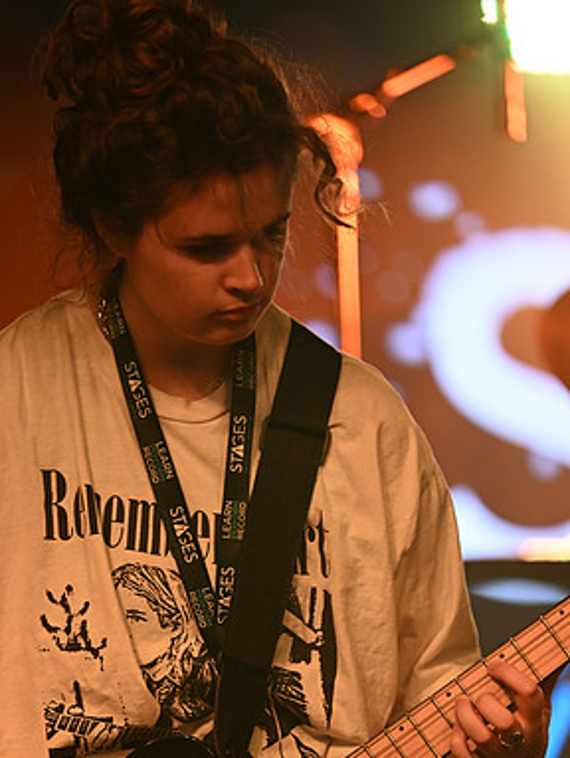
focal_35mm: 291
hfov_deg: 5.1
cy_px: 536
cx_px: 193
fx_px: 6378
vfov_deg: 6.8
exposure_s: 1/400
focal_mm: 200
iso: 1600
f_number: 2.8
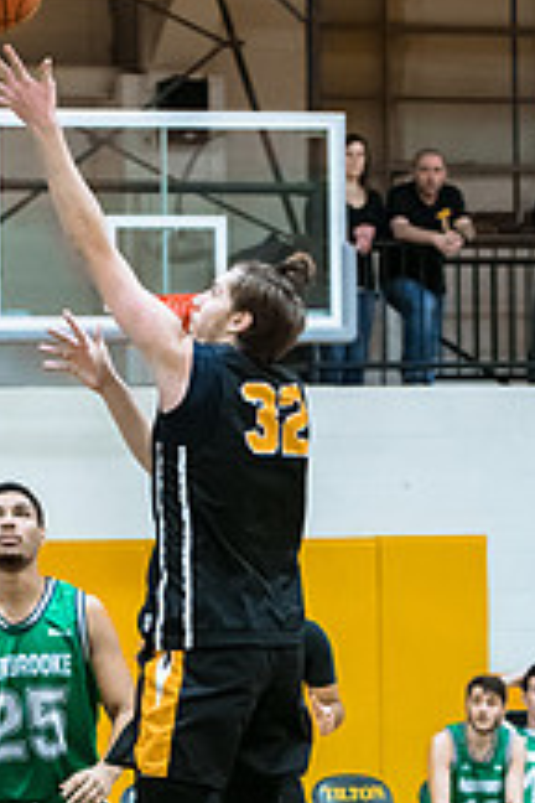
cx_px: 130
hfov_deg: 6.3
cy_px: 621
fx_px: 4881
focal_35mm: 219
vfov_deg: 9.4
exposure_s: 1/400
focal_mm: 70
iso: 3200
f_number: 2.8
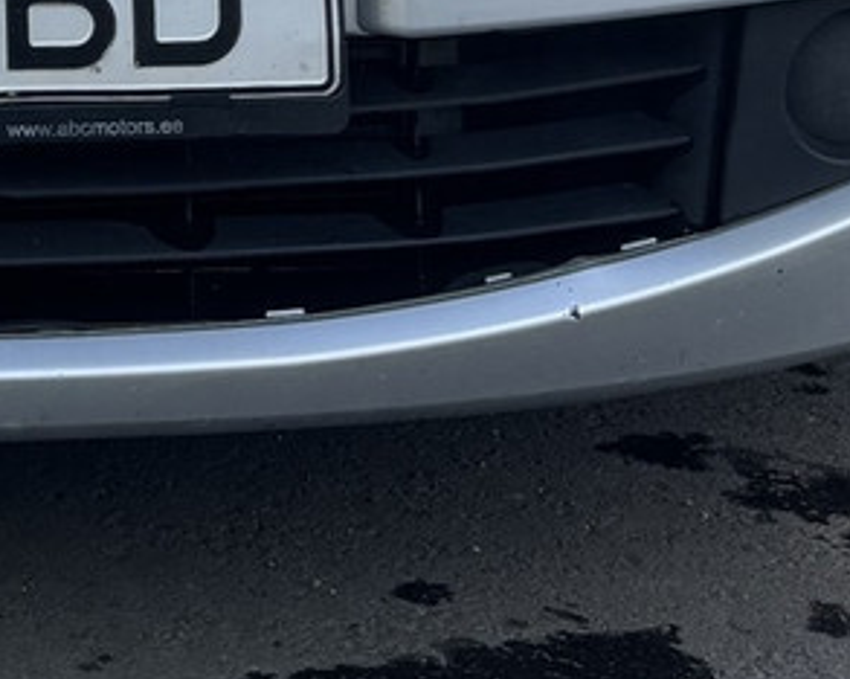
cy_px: -749
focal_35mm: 128
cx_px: -258
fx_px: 3218
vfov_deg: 10.8
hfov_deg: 14.4
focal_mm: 6.76
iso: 80
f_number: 1.78
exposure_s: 1/1131
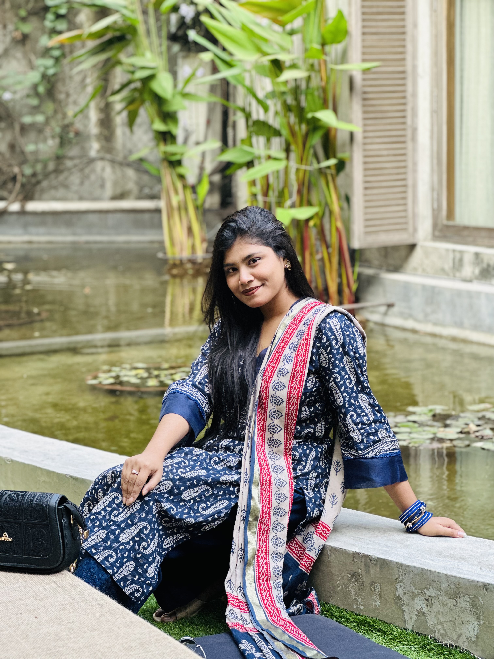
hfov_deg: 19.1
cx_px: 247
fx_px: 1465
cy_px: 330
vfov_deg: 25.3
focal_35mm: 77
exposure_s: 1/50
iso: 125
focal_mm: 9
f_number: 2.8
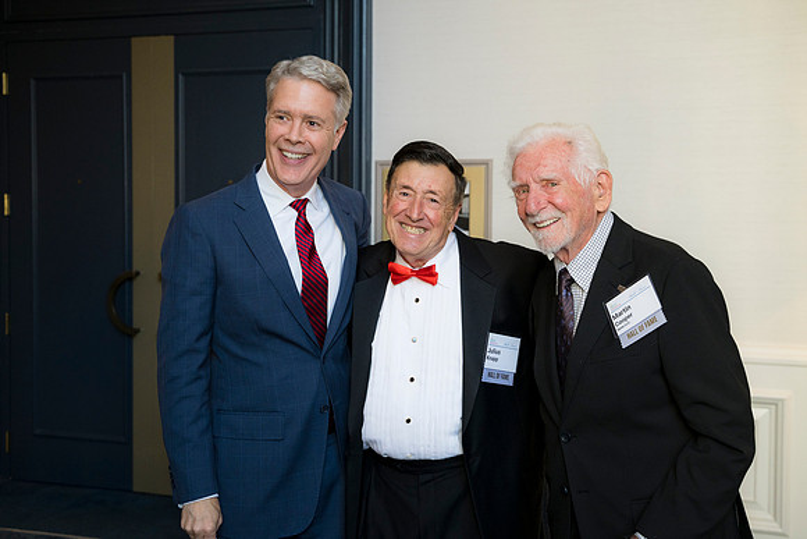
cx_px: 404
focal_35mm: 44
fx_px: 987
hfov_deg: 44.5
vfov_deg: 30.5
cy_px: 270
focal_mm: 44
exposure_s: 1/125
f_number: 4
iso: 800
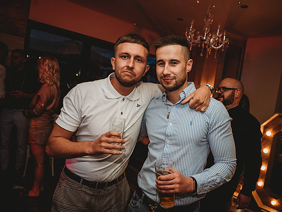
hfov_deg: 65.1
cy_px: 105
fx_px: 220
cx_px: 160
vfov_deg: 51.4
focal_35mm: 27
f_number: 4
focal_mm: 24
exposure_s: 1/80
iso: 400
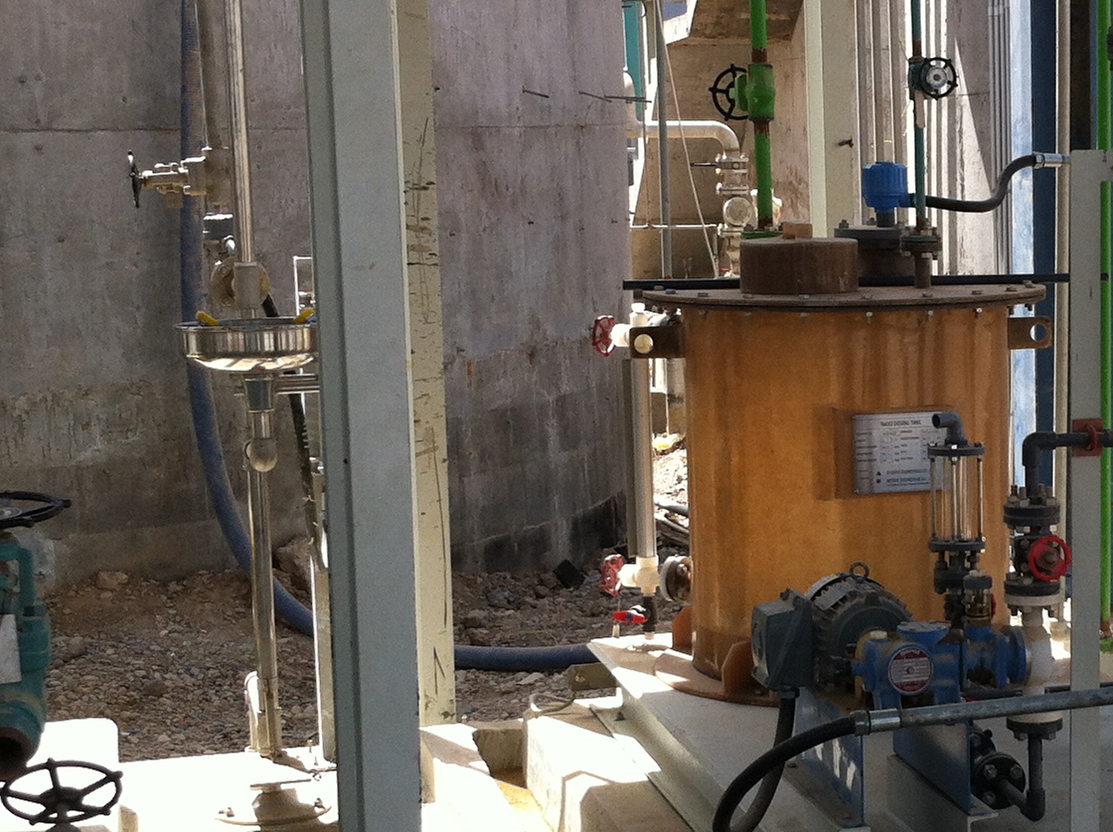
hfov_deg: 23.7
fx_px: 2601
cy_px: 402
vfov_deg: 18.2
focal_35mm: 81
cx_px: 941
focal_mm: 3.85
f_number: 2.8
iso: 80
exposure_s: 1/387
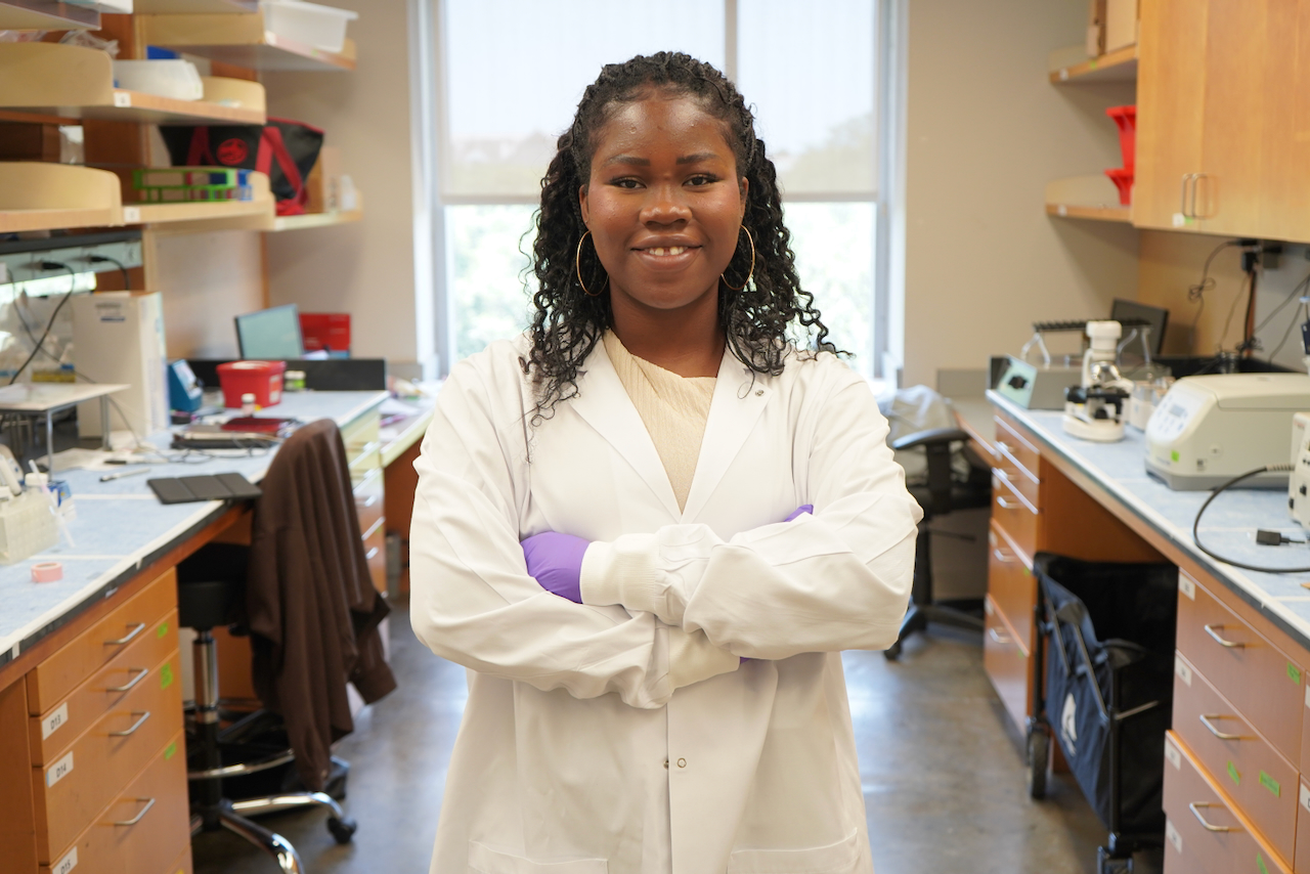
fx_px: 1492
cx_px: 655
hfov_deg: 47.4
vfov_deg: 32.6
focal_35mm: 41
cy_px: 437
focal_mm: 41
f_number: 4.5
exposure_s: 1/160
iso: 800
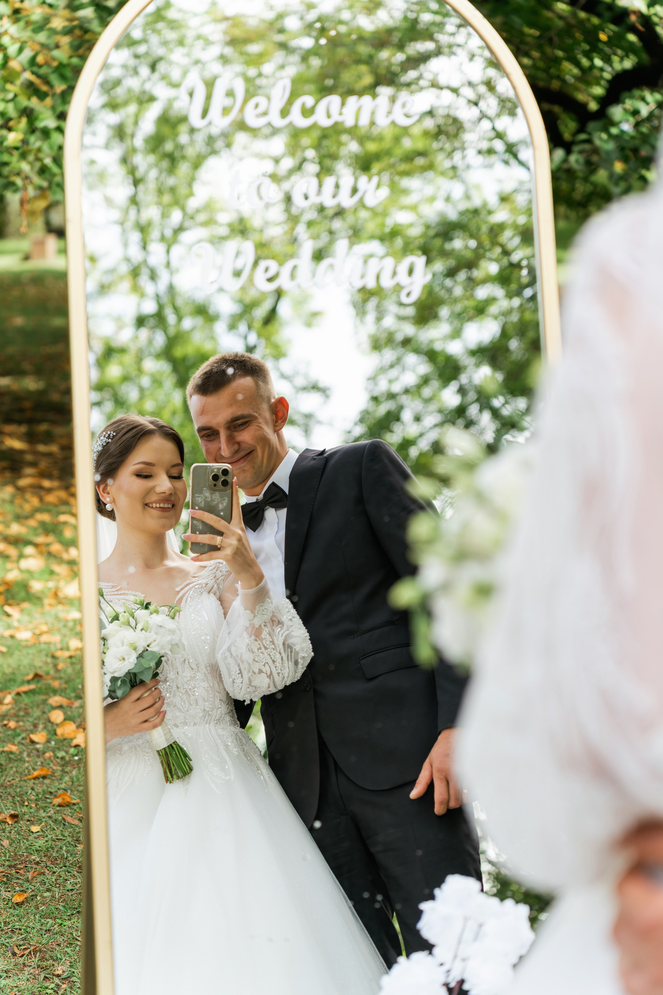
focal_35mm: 75
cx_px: 332
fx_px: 2072
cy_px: 498
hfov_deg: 18.2
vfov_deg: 27.0
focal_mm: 75
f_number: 3.2
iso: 125
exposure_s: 1/640
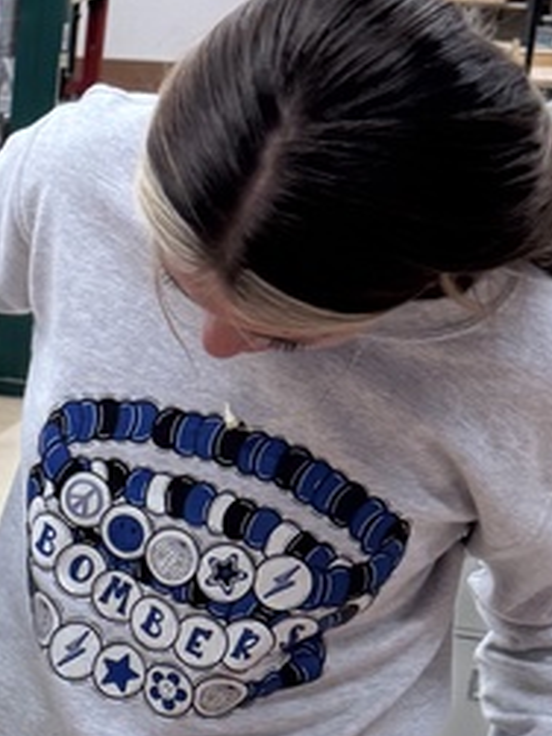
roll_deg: -0.8
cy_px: 780
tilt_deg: -24.0
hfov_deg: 14.4
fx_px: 2085
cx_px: -167
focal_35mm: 98
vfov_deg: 19.3
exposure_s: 1/120
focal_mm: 6.76
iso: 125
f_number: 1.78
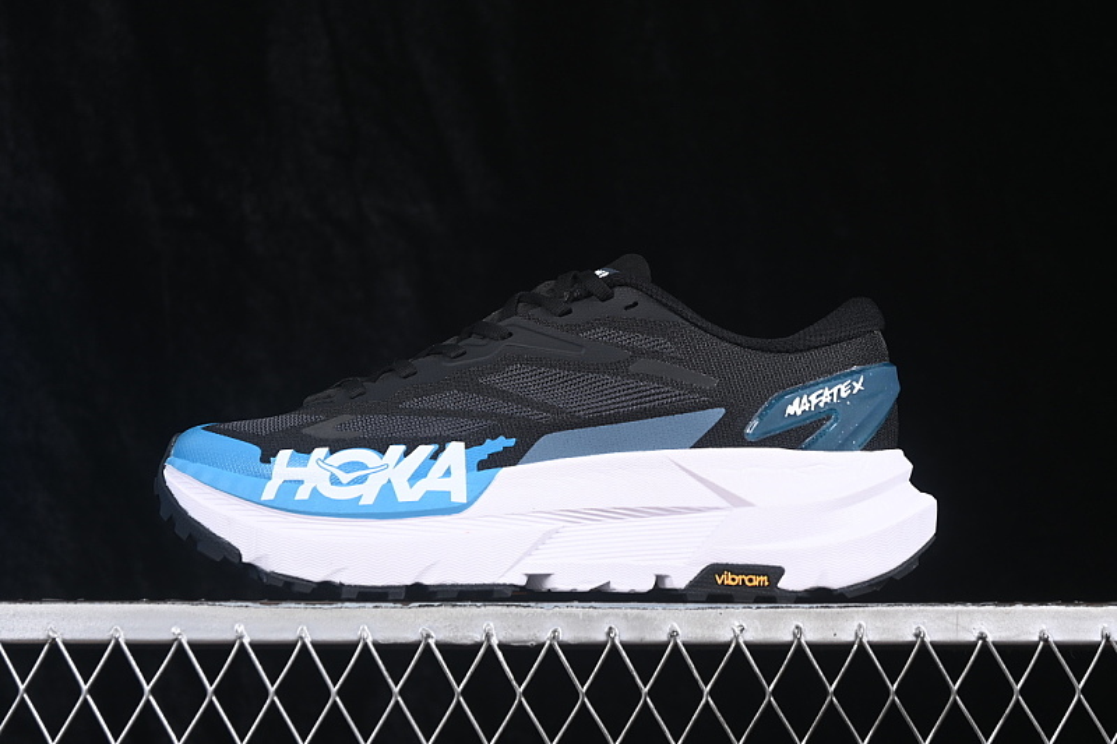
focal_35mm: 75
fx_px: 2326
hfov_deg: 27.0
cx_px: 558
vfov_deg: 18.2
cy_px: 372
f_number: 6.3
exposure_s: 1/60
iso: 160
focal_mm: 50
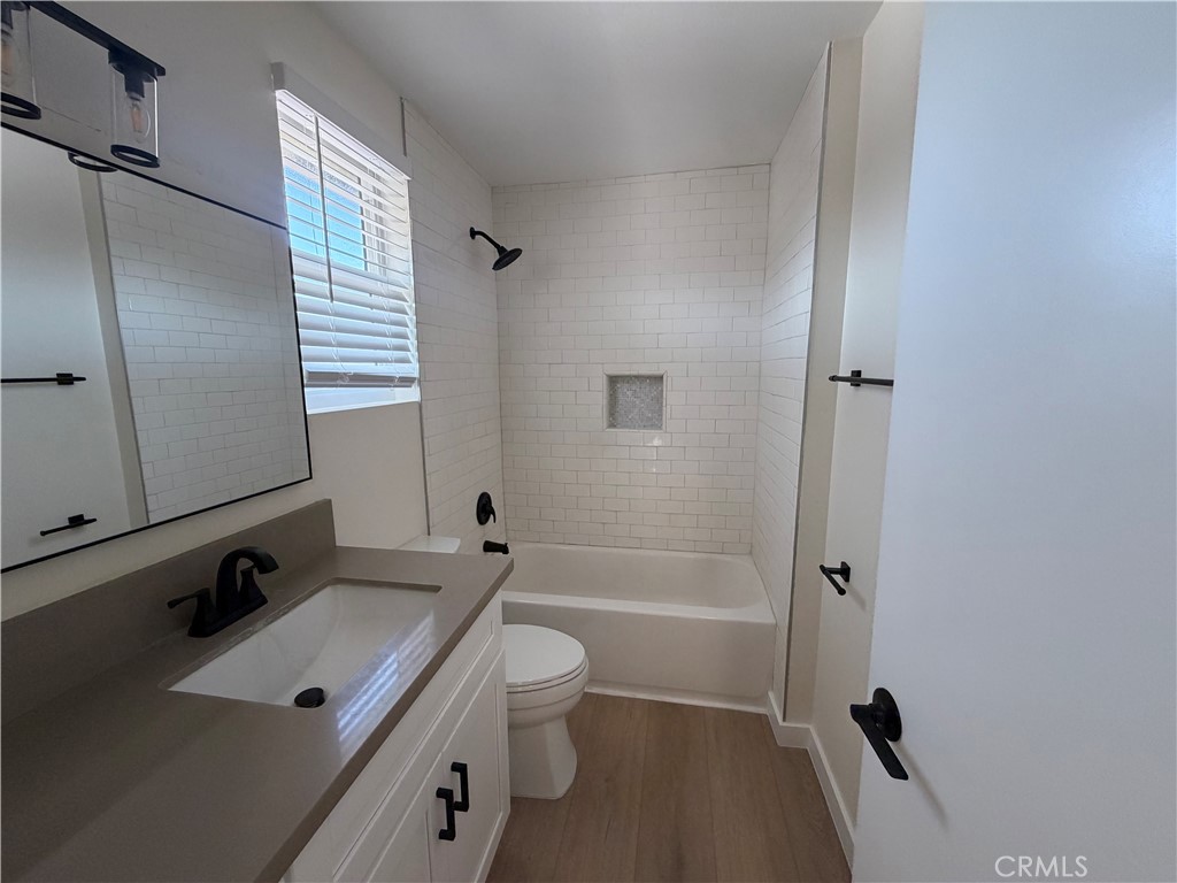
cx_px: 588
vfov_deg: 85.7
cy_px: 442
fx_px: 476
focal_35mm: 14
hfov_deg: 102.1
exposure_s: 1/120
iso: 250
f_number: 2.2
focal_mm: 2.22
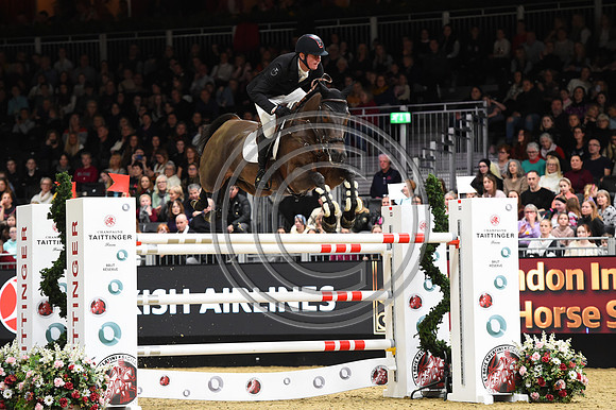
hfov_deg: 13.7
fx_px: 2565
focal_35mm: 150
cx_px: 308
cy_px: 205
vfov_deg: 9.1
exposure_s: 1/800
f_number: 3.5
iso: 5000
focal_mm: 150
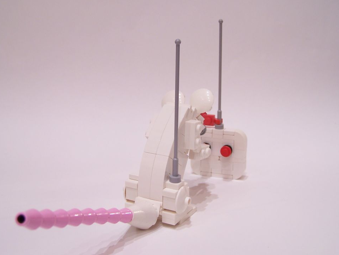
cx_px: 166
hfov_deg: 41.2
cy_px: 124
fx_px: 451
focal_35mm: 46
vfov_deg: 31.5
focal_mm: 7.1
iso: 80
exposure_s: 1/3
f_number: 3.2
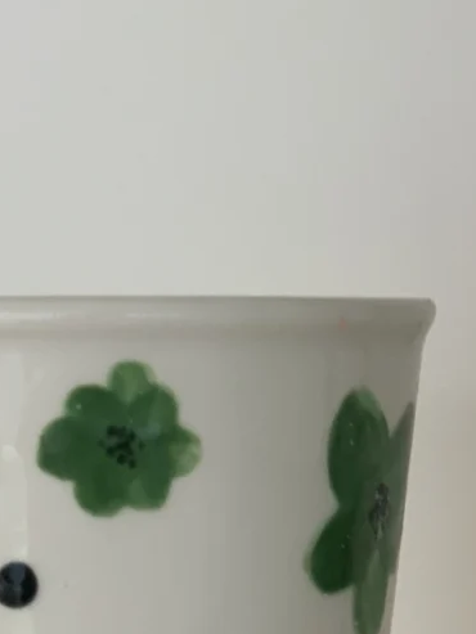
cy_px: 575
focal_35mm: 108
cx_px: 143
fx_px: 1979
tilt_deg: -7.8
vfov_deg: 17.9
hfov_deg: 13.7
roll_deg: +0.6
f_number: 2.4
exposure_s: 1/50
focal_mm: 6
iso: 125
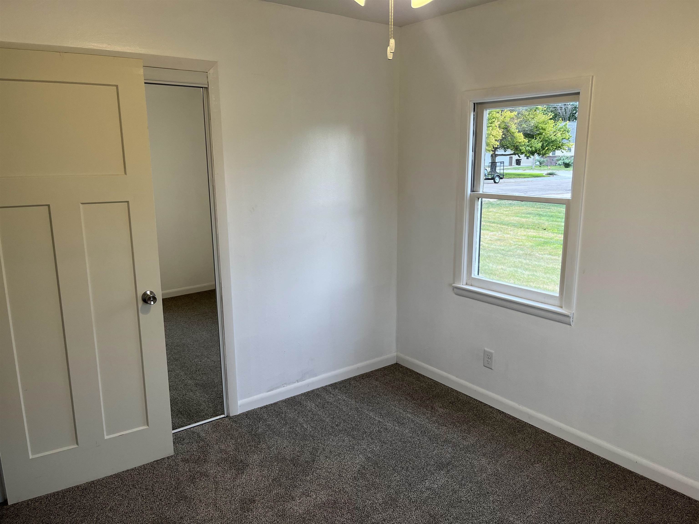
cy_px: 262
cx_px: 350
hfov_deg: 67.3
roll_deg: +0.6
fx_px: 525
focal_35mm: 26
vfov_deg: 53.1
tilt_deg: -12.0
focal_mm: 5.1
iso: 64
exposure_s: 1/120
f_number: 1.6
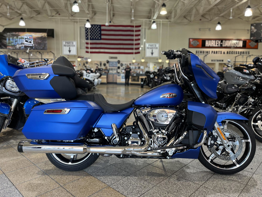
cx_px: 131
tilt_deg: -6.9
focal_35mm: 26
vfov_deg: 53.1
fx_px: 197
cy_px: 98
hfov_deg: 67.3
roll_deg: -0.7
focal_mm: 5.1
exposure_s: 1/60
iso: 80
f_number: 1.6
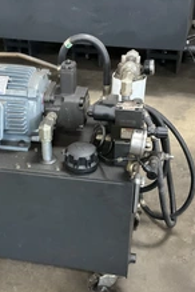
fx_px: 447
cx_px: 49
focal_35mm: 55
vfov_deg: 36.2
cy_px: 160
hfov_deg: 24.4
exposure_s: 1/30
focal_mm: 3
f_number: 1.8
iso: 320
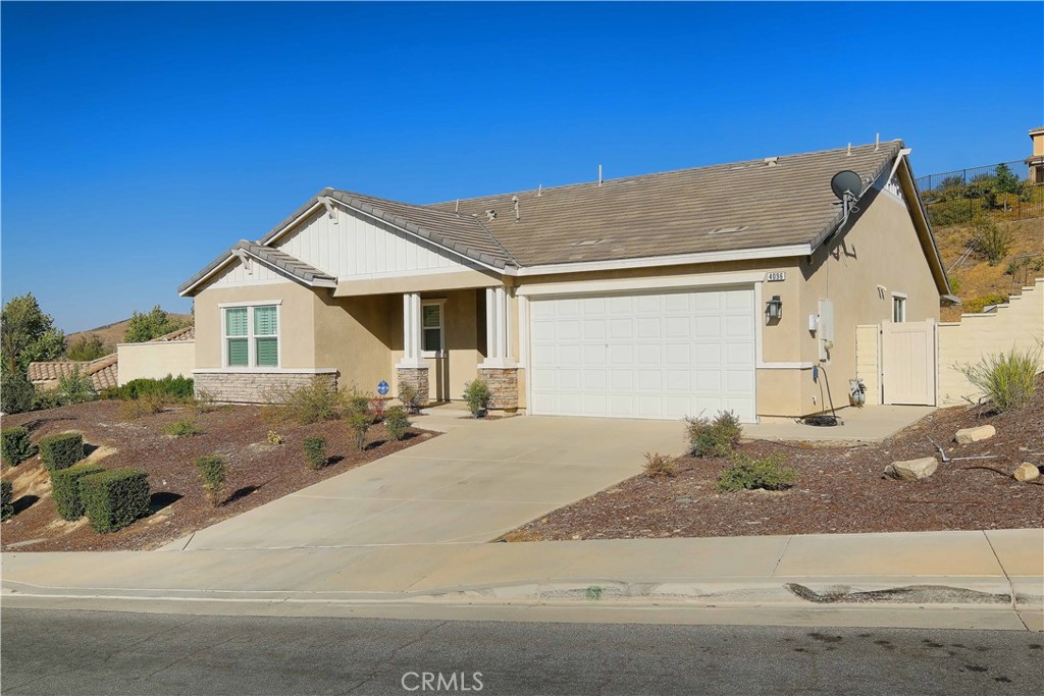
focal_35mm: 29
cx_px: 522
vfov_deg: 45.0
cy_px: 348
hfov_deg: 63.7
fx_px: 841
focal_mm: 19.1
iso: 320
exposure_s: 1/1600
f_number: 7.1
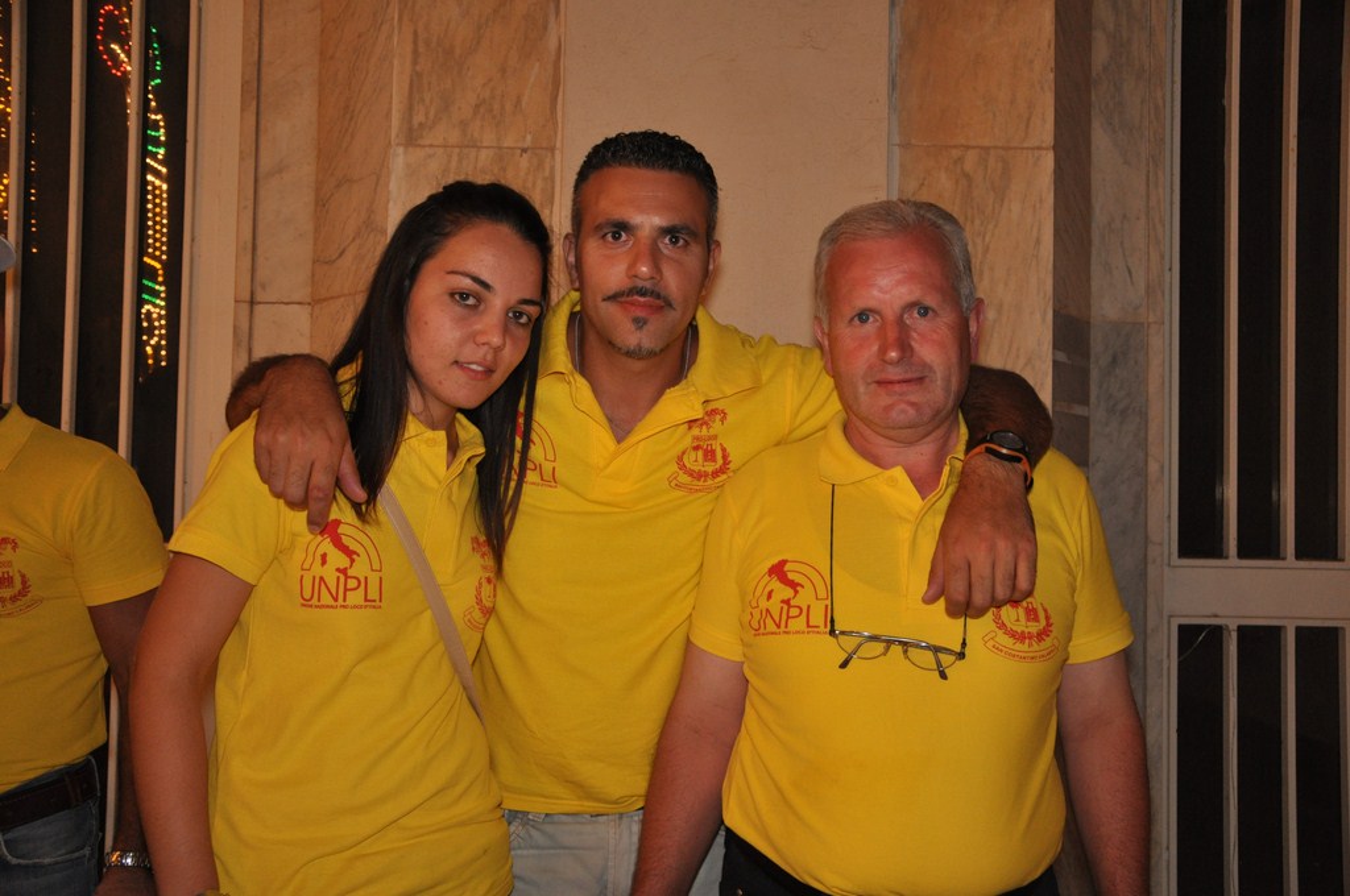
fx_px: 1348
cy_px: 448
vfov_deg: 36.8
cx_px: 675
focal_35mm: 36
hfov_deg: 53.2
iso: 800
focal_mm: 24
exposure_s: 1/30
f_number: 3.8
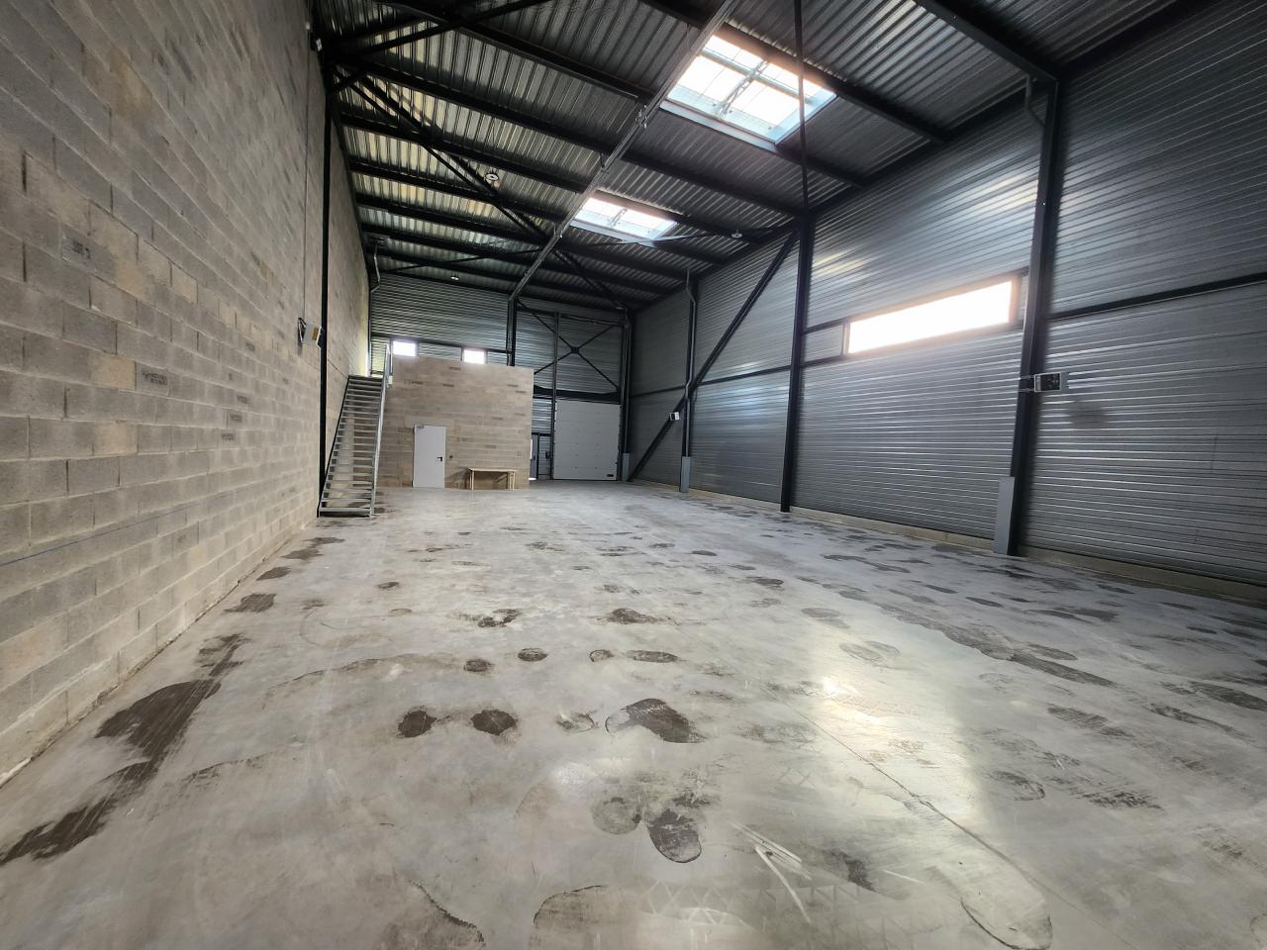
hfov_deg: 106.2
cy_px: 475
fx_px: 476
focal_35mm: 13
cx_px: 634
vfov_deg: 89.9
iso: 64
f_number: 2.2
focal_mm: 1.74
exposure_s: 1/50
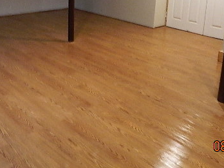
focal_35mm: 46
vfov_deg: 30.4
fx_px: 298
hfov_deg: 41.1
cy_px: 24
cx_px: 97
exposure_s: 1/10
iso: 400
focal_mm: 4.5
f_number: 3.1
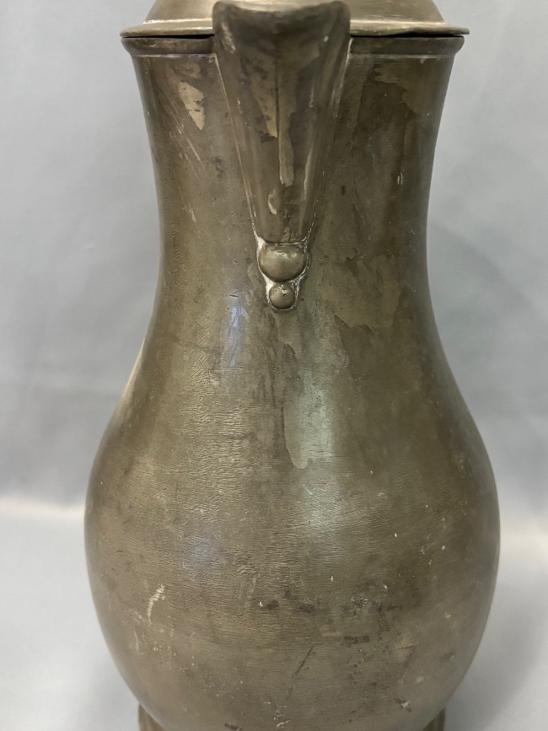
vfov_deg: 51.4
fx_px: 760
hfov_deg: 39.6
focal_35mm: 36
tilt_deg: -20.9
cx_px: 277
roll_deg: -0.2
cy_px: 359
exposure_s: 1/33
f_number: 1.6
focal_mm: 5.96
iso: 500
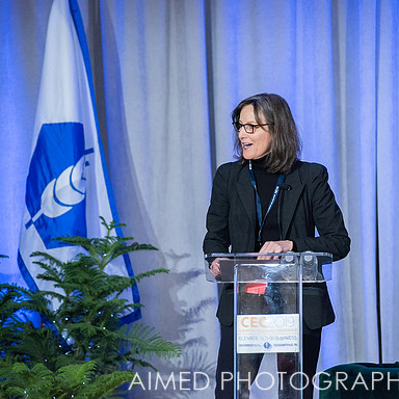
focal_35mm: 291
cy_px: 173
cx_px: 252
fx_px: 3795
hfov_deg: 6.0
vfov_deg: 6.0
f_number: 4
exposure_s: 1/200
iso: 1250
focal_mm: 200
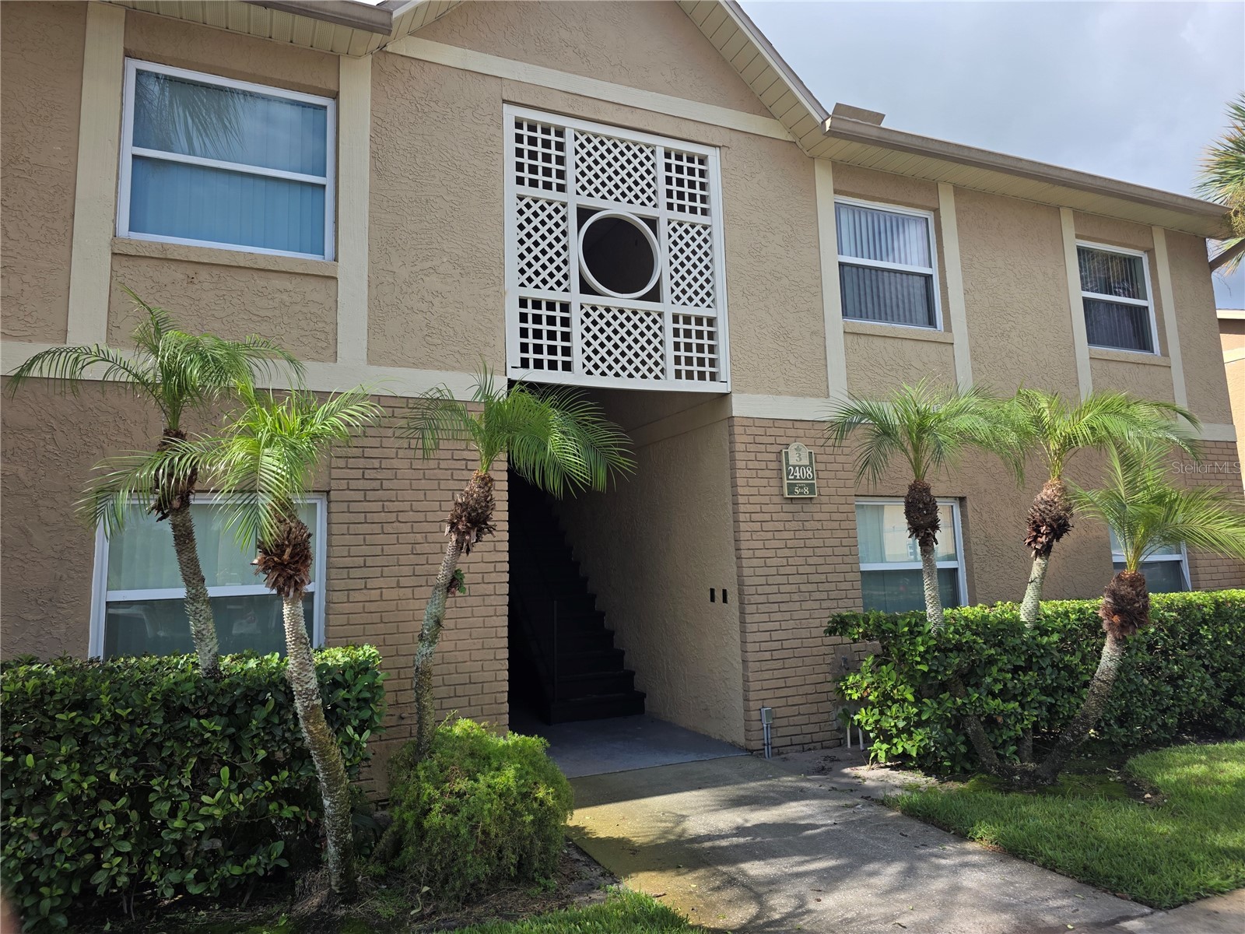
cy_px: 467
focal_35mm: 23
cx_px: 622
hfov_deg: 73.9
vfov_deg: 58.9
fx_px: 827
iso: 80
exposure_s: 1/3203
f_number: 1.7
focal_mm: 6.3
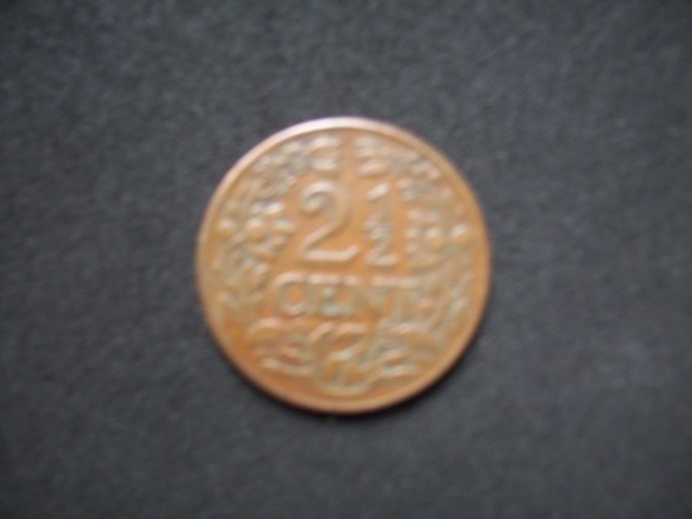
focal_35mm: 34
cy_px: 260
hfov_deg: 54.0
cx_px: 346
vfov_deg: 41.8
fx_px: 680
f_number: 2.9
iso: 160
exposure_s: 1/8
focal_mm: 5.7
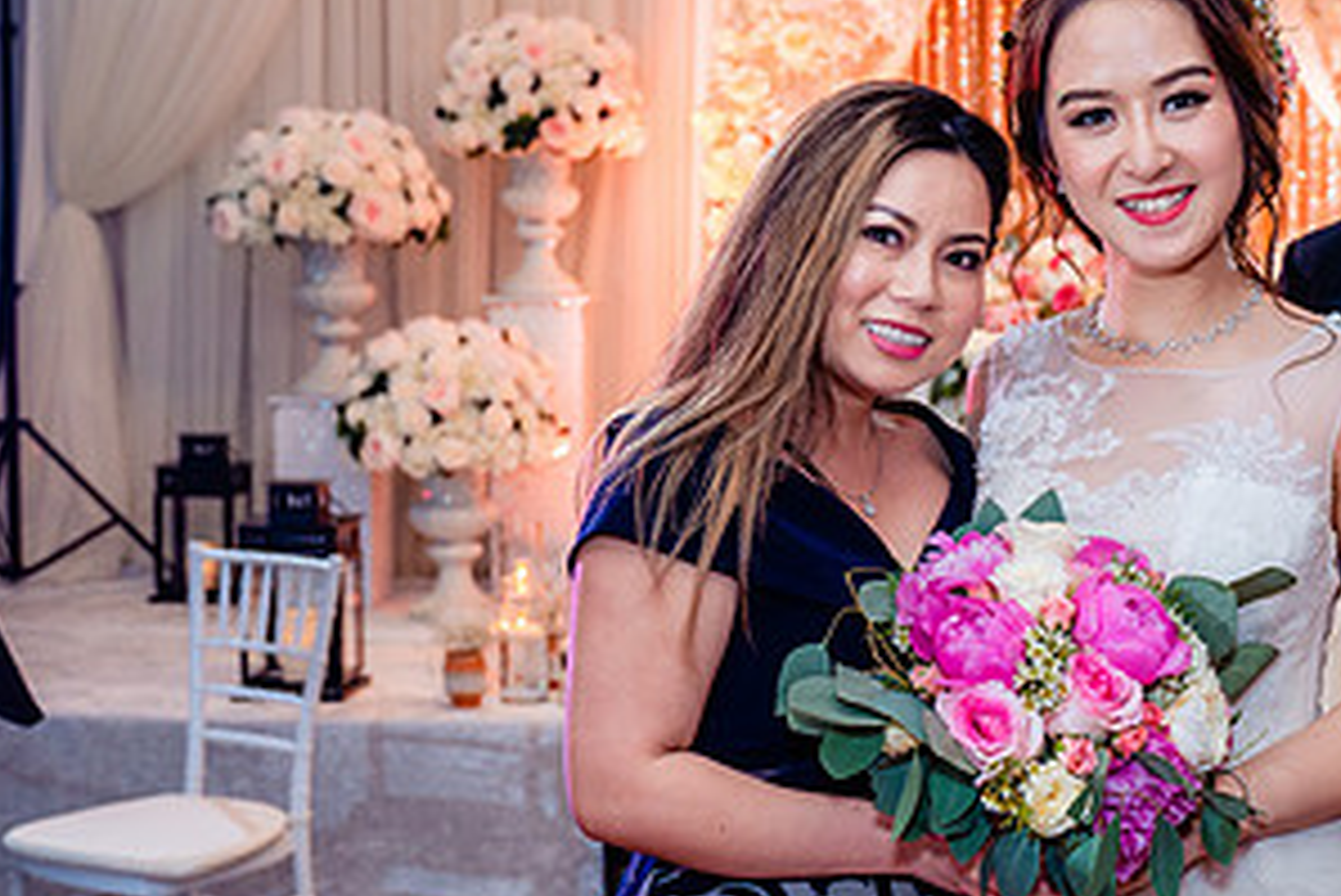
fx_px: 2199
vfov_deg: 23.0
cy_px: 411
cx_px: 947
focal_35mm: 59
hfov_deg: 33.5
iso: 1000
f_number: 3.5
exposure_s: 1/160
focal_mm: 28
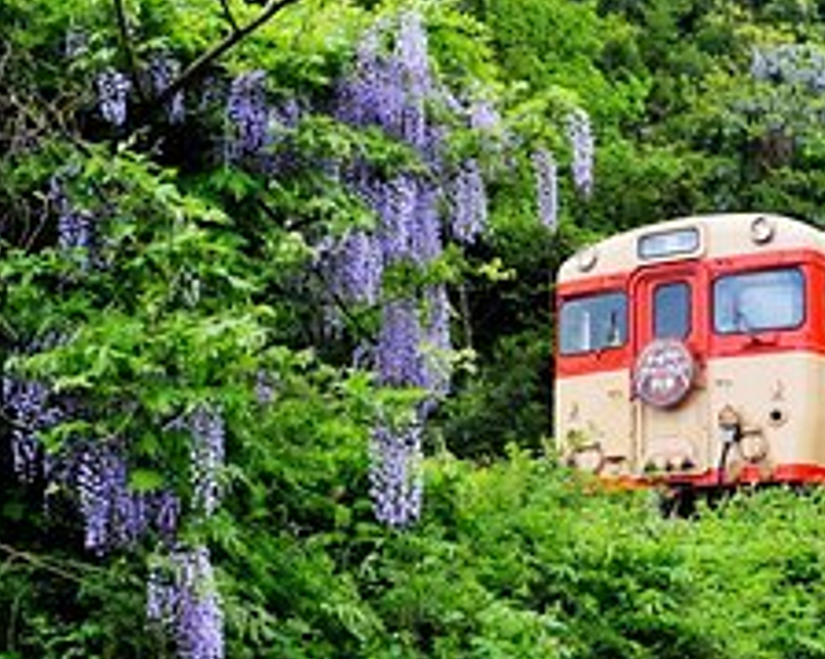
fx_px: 1782
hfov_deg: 25.3
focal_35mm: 73
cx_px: 737
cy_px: 322
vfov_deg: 21.0
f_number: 8
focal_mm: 34
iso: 1000
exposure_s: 1/800
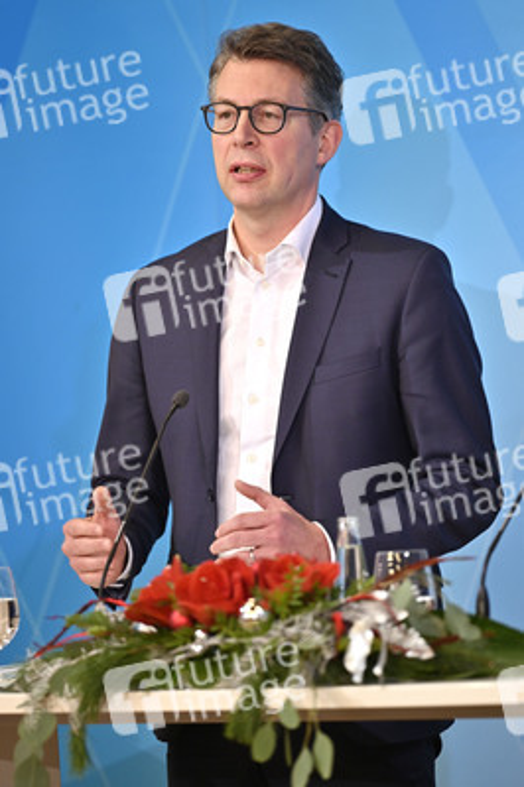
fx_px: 4374
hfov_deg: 6.9
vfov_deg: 10.3
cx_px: 262
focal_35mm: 200
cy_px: 394
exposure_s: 1/400
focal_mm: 200
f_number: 2.8
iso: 500
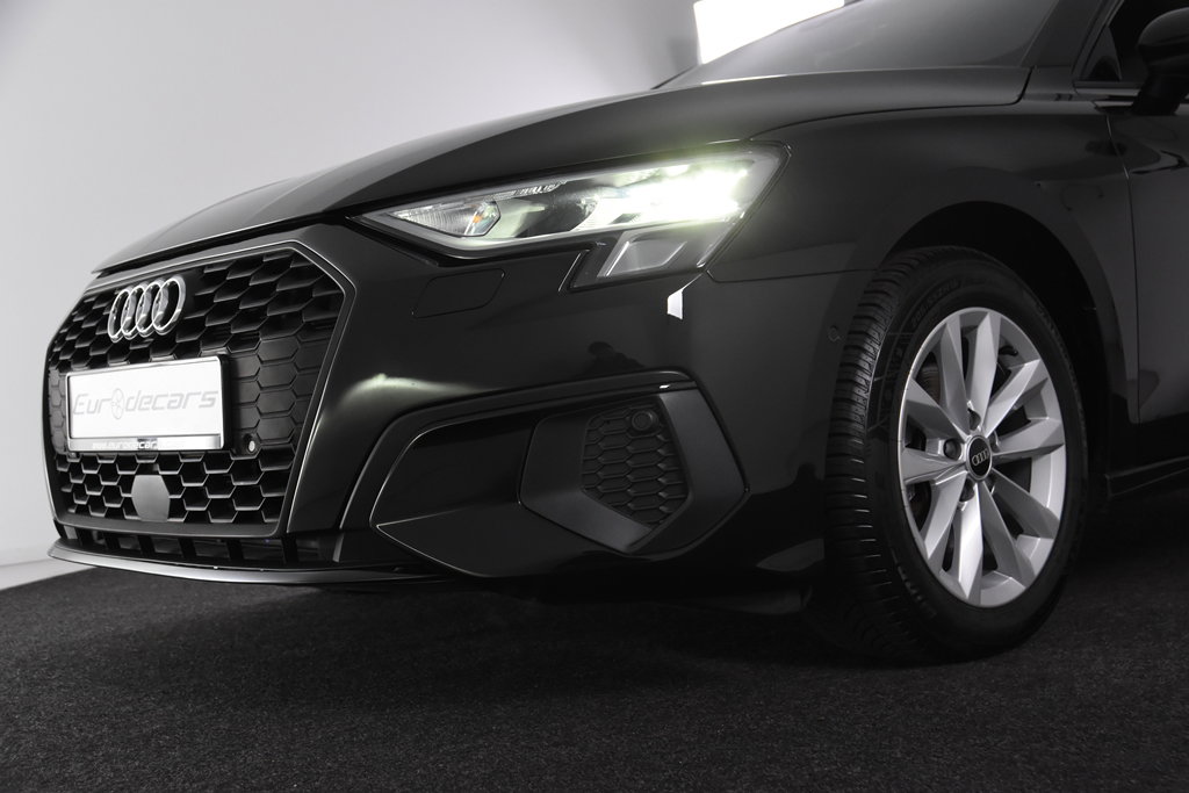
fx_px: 1387
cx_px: 594
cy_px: 396
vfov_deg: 31.9
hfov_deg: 46.4
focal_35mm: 42
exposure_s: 1/100
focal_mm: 28
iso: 1600
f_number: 5
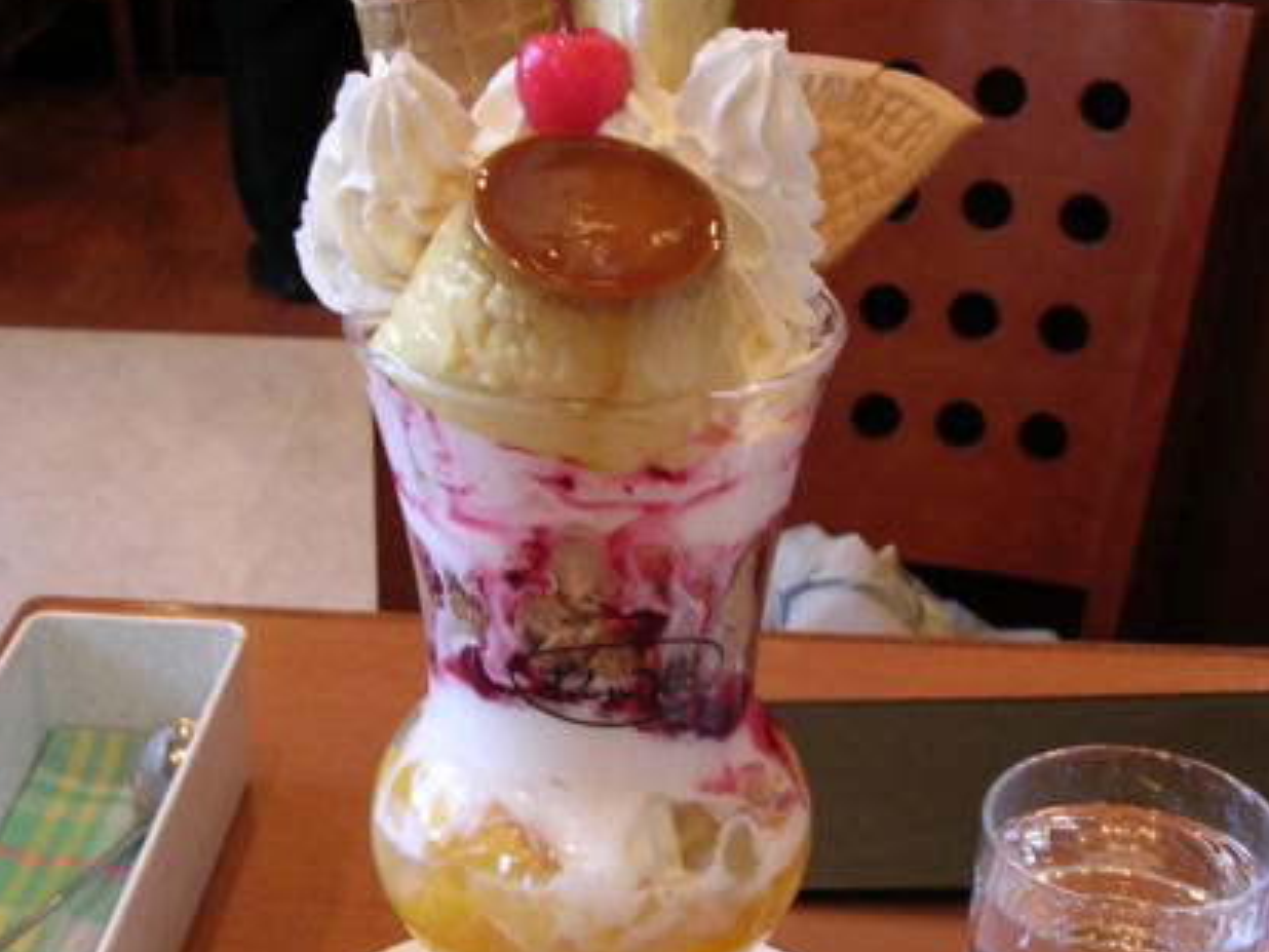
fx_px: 2163
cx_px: 588
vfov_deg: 24.8
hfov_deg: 32.7
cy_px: 422
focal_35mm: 59
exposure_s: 1/12
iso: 100
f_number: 2.8
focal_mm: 5.8
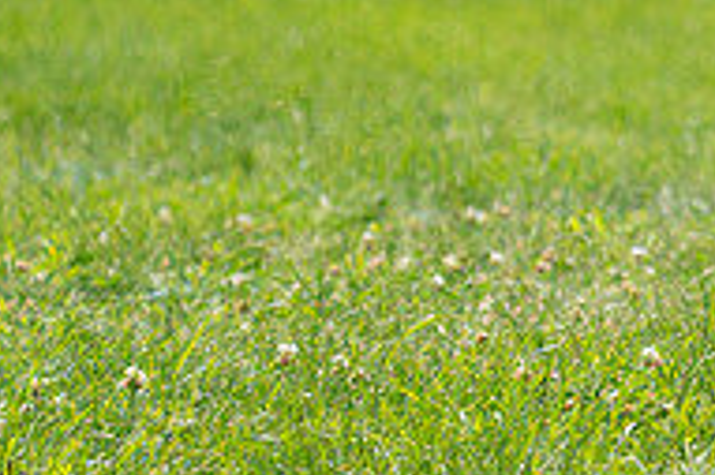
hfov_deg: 3.2
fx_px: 12878
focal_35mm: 649
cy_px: -180
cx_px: 925
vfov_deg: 2.1
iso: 1000
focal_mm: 200
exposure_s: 1/4000
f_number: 5.6
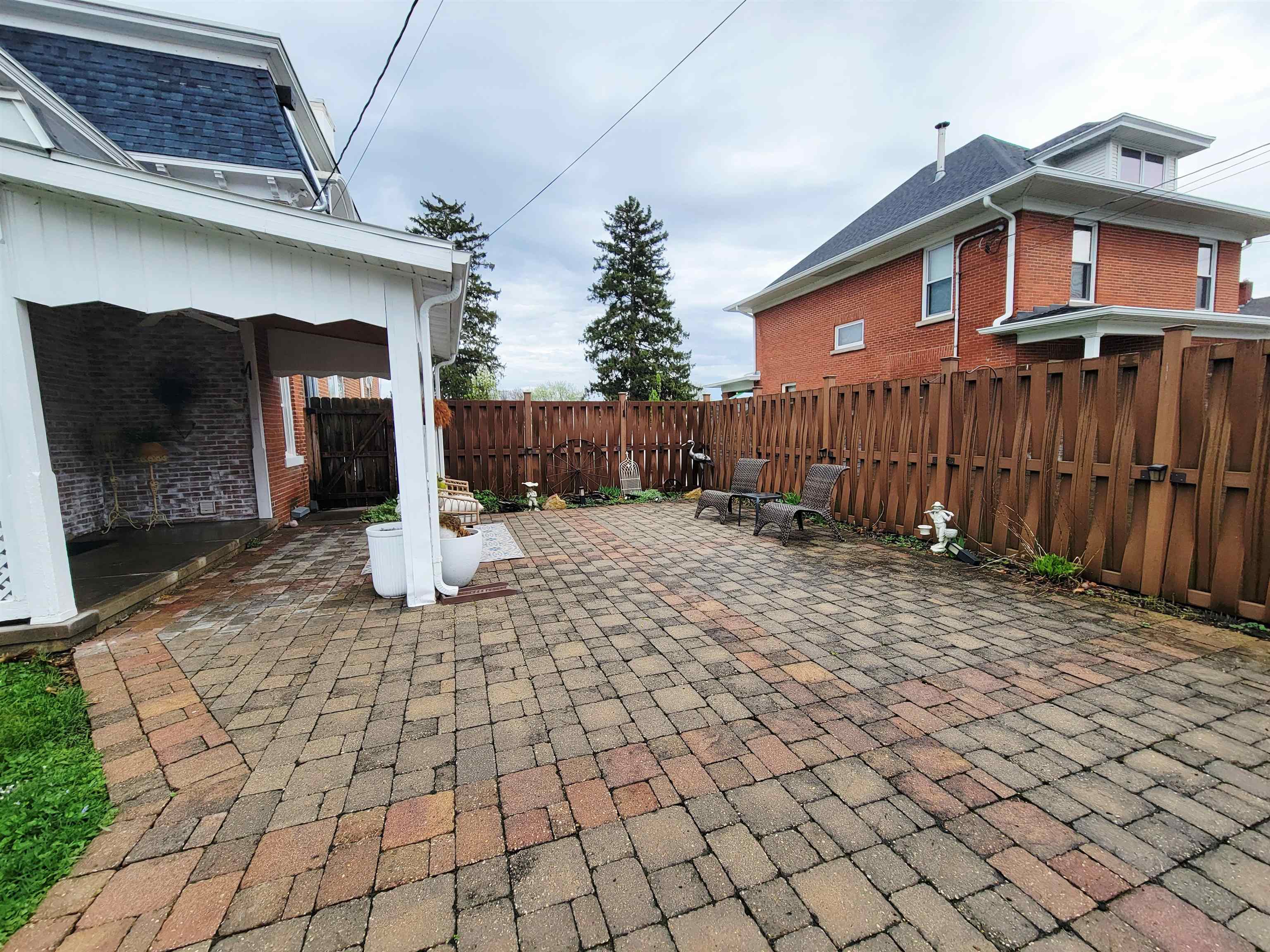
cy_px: 476
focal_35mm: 13
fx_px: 477
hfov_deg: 106.2
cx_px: 635
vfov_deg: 89.9
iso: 50
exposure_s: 1/1000
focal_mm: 2.2
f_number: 2.2
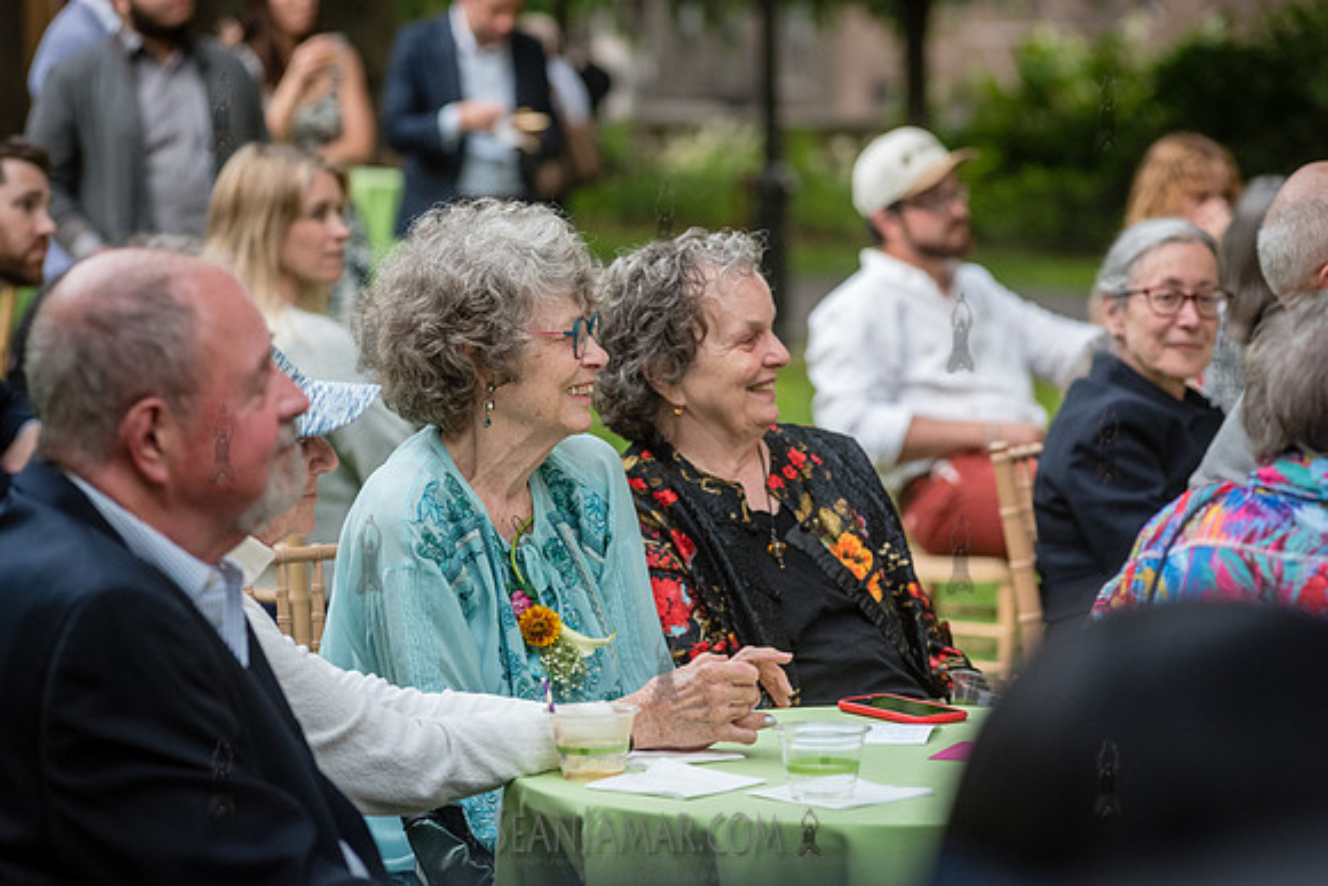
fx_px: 4993
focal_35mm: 135
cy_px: 443
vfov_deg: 10.1
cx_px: 664
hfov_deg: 15.1
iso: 2000
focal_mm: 135
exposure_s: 1/400
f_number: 5
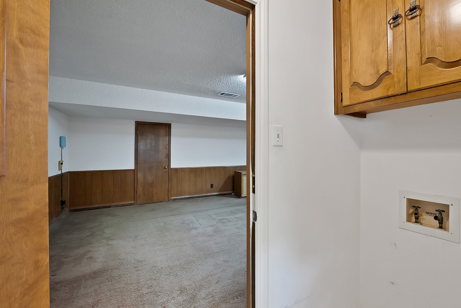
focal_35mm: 15
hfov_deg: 99.4
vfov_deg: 77.4
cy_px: 154
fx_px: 192
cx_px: 268
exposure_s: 1.3
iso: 640
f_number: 9
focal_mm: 12
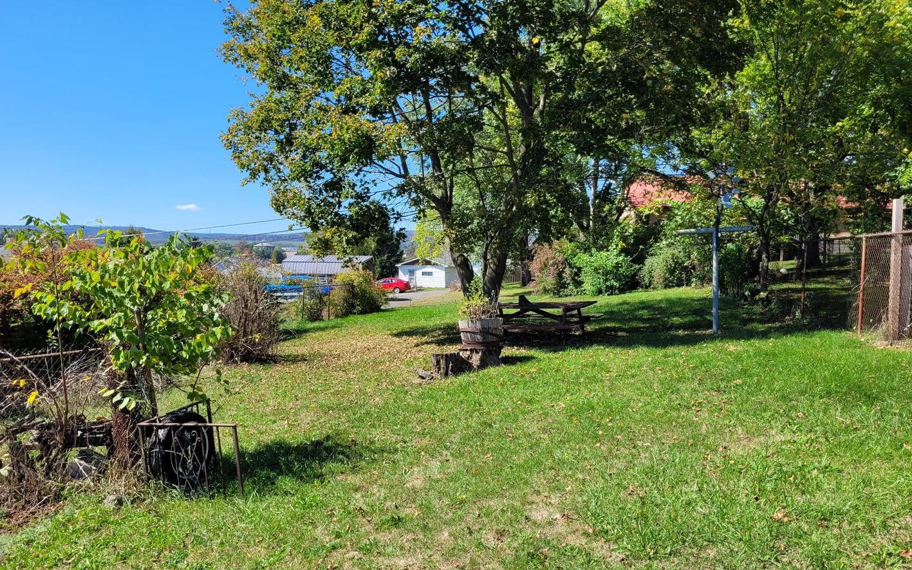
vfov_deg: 44.4
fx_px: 696
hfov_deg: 66.5
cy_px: 336
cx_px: 458
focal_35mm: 28
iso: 40
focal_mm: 5.4
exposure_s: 1/1480
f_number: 1.8
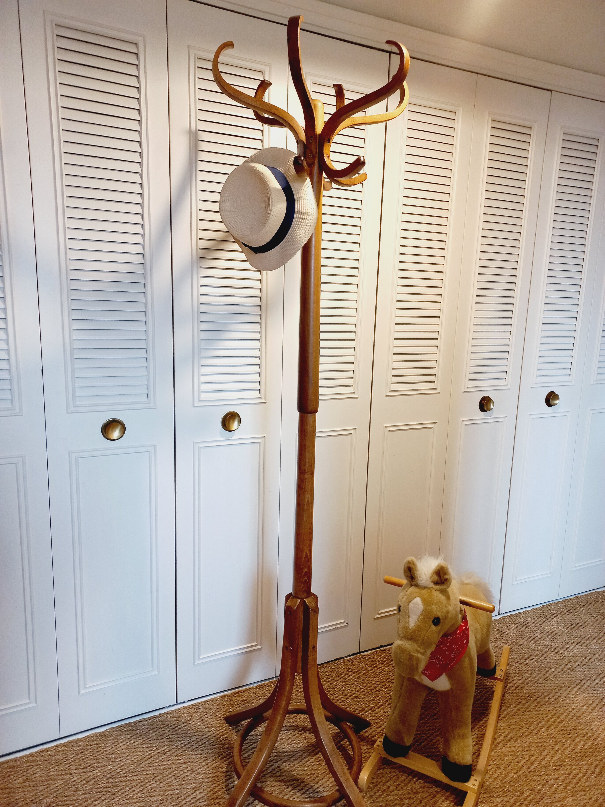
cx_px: 302
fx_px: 583
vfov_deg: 69.4
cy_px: 404
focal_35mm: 25
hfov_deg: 54.9
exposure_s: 1/50
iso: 125
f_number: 1.8
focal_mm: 4.6
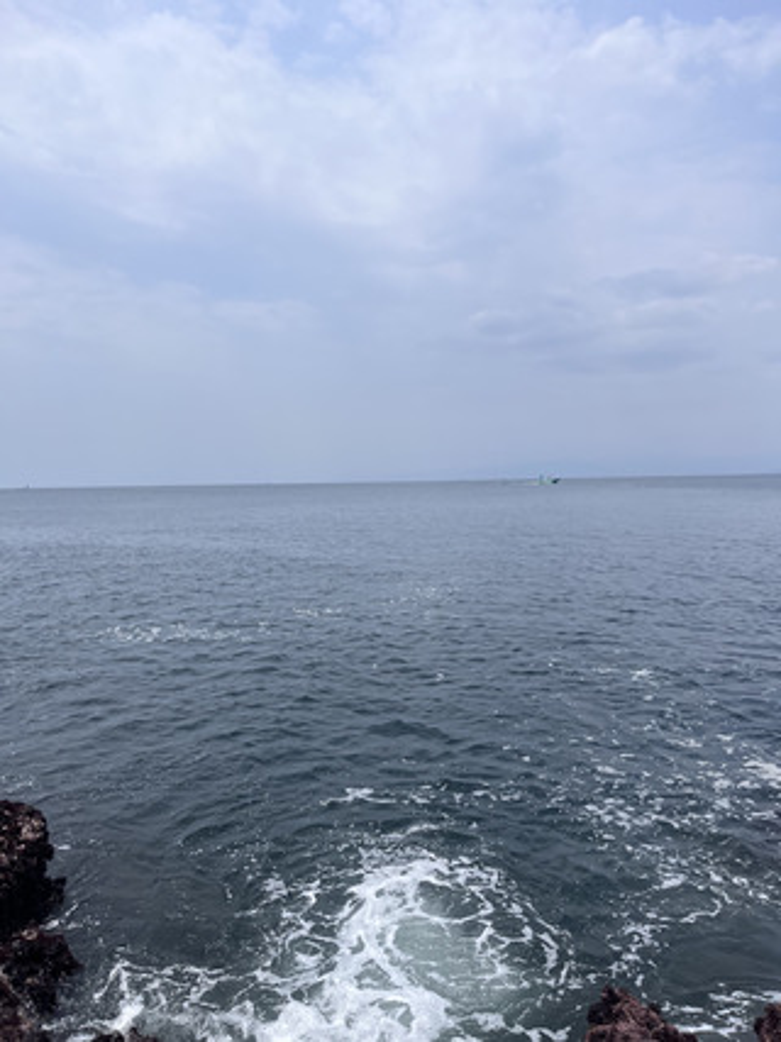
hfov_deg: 53.0
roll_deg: +0.9
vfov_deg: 67.3
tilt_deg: -4.0
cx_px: 390
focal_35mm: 26
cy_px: 521
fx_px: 783
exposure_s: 1/8403
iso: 50
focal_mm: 5.1
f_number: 1.6
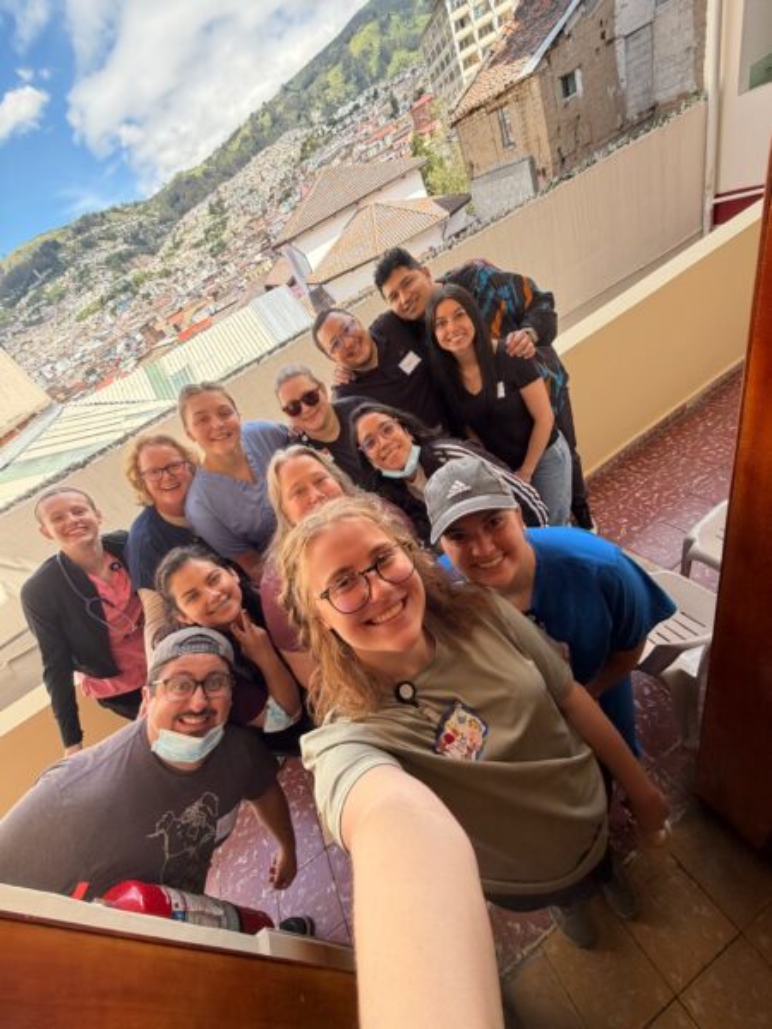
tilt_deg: -34.2
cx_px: 386
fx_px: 416
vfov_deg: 102.1
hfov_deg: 85.7
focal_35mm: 14
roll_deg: +30.3
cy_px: 514
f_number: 2.2
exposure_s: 1/168
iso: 64
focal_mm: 2.22
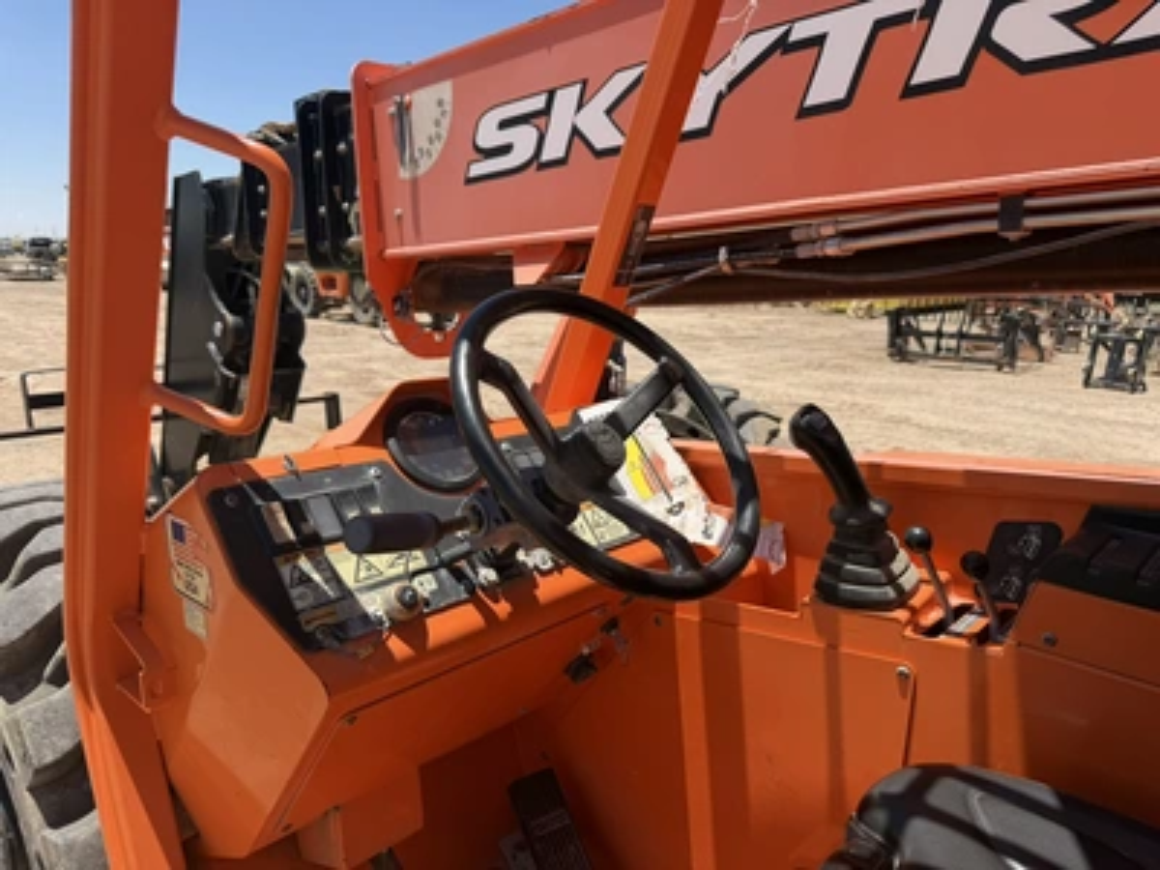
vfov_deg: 56.8
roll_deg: -0.4
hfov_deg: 71.6
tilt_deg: -10.6
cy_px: 435
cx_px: 580
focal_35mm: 24
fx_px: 804
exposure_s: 1/3425
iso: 80
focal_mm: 6.76
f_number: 1.78
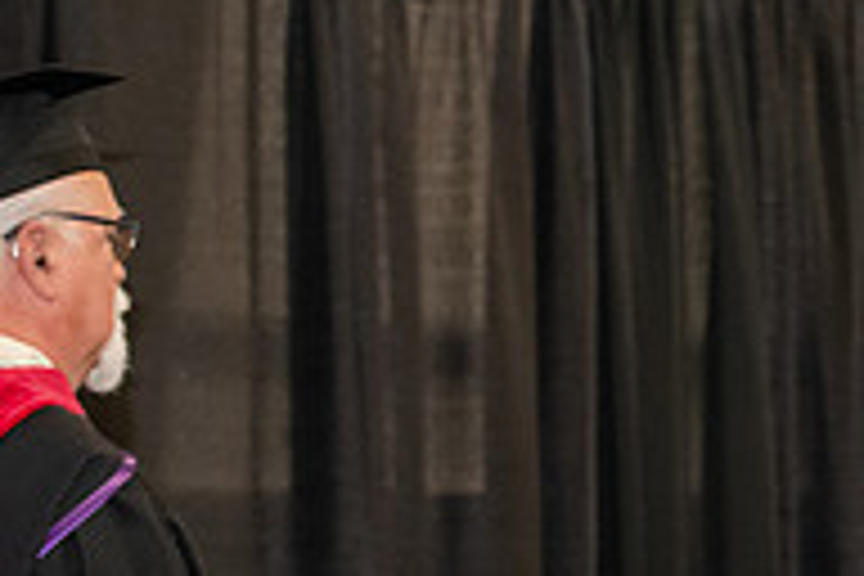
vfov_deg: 6.5
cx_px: 1269
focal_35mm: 212
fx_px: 5088
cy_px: 457
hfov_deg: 9.5
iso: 2500
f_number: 5
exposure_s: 1/200
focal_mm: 70
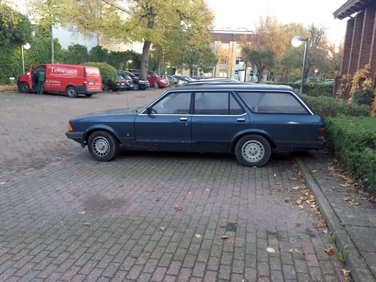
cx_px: 188
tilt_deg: -11.6
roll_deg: -3.4
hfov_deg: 61.7
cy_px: 141
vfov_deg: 48.2
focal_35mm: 29
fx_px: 315
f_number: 2.2
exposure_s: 1/33
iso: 320
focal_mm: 4.15
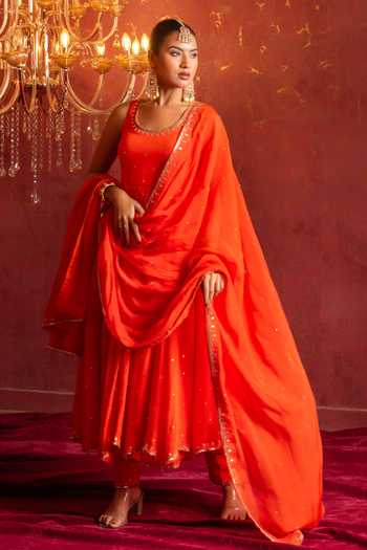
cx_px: 184
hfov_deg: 27.0
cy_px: 275
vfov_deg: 39.6
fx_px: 765
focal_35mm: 50
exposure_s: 1/160
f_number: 6.3
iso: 320
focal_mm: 50
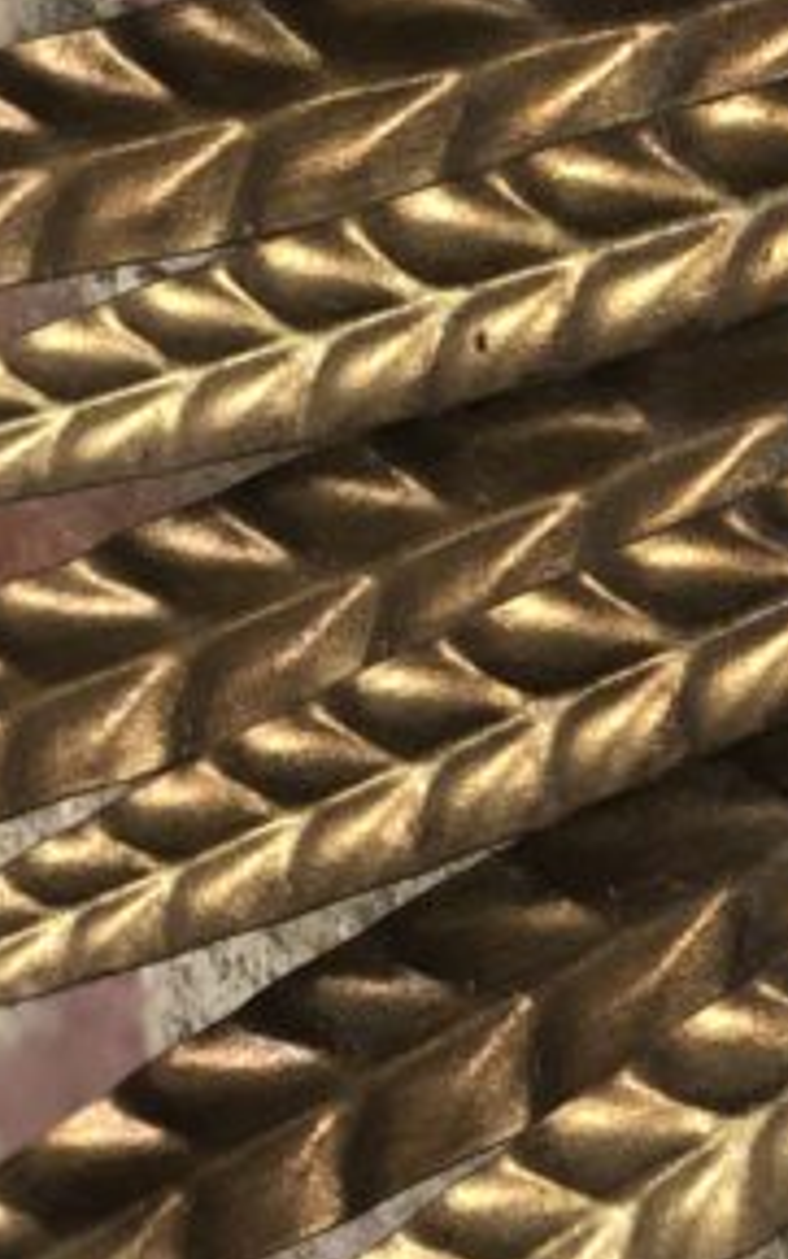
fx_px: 6690
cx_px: 509
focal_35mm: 195
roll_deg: -7.5
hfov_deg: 6.7
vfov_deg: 10.6
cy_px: -240
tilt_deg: -18.1
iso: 125
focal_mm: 6
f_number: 2.4
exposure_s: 1/25
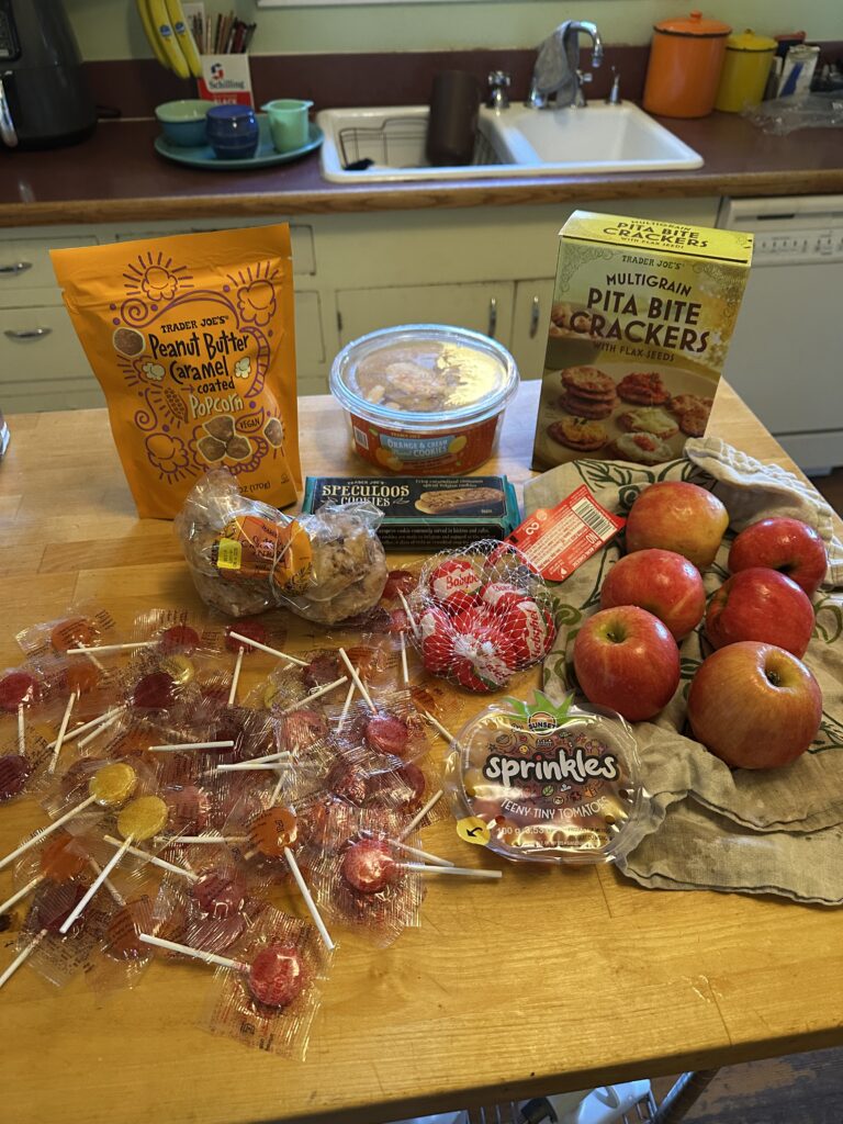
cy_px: 562
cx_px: 422
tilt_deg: -42.4
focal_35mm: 24
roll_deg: +0.4
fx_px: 779
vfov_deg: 71.6
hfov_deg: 56.8
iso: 400
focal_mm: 6.86
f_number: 1.78
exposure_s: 1/60
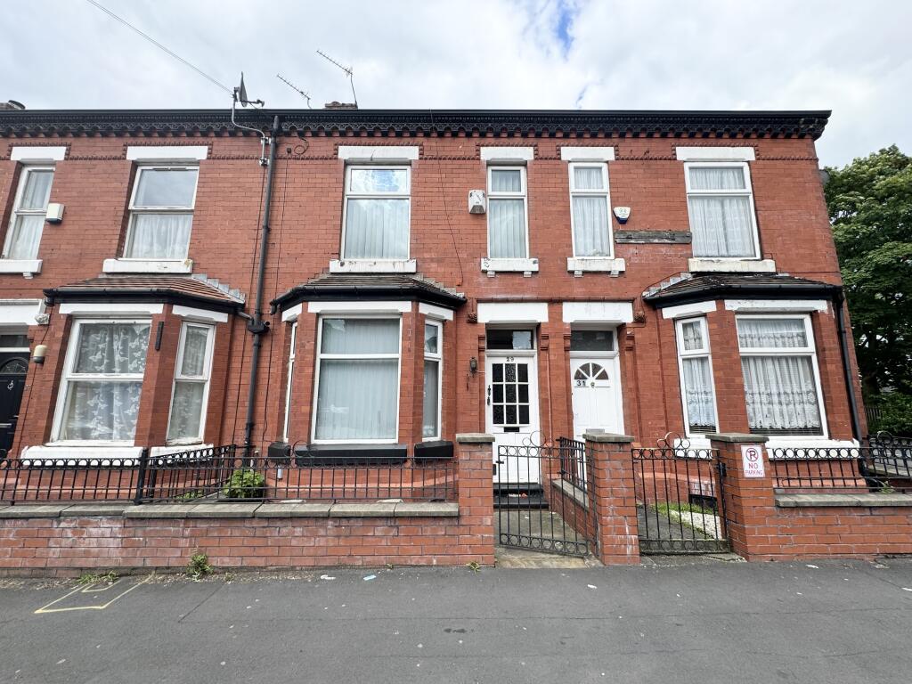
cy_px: 342
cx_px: 456
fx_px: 369
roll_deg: -0.6
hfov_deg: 102.1
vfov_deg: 85.7
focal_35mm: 14
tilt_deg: +12.4
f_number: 2.2
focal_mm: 2.22
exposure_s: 1/578
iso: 40
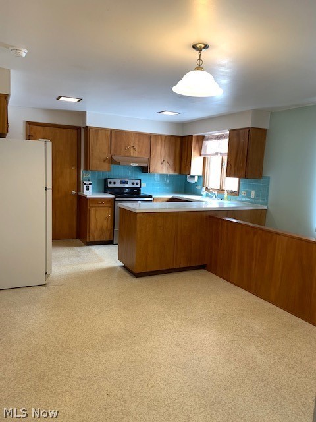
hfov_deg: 53.1
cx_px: 158
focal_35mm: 26
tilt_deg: -7.6
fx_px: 316
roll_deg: -2.7
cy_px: 211
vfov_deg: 67.3
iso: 100
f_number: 1.8
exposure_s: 1/60
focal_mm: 4.25
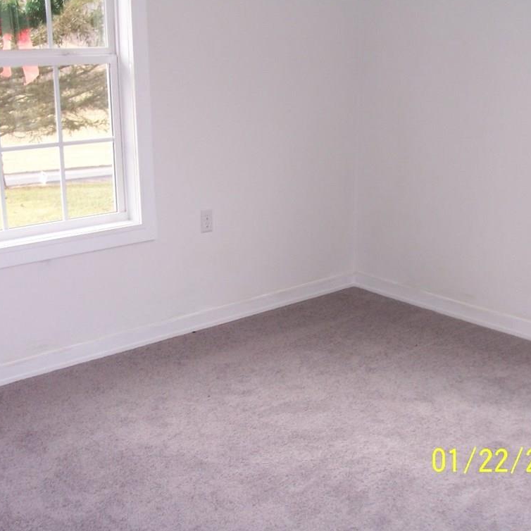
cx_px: 263
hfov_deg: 40.0
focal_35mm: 42
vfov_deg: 40.0
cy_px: 266
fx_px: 729
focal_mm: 6
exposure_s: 1/60
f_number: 2.8
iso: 140
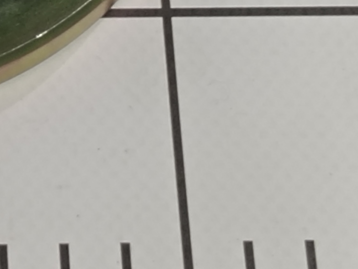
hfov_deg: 8.8
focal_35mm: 221
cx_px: -163
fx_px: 2285
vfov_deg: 6.6
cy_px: -189
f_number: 1.9
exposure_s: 1/50
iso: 315
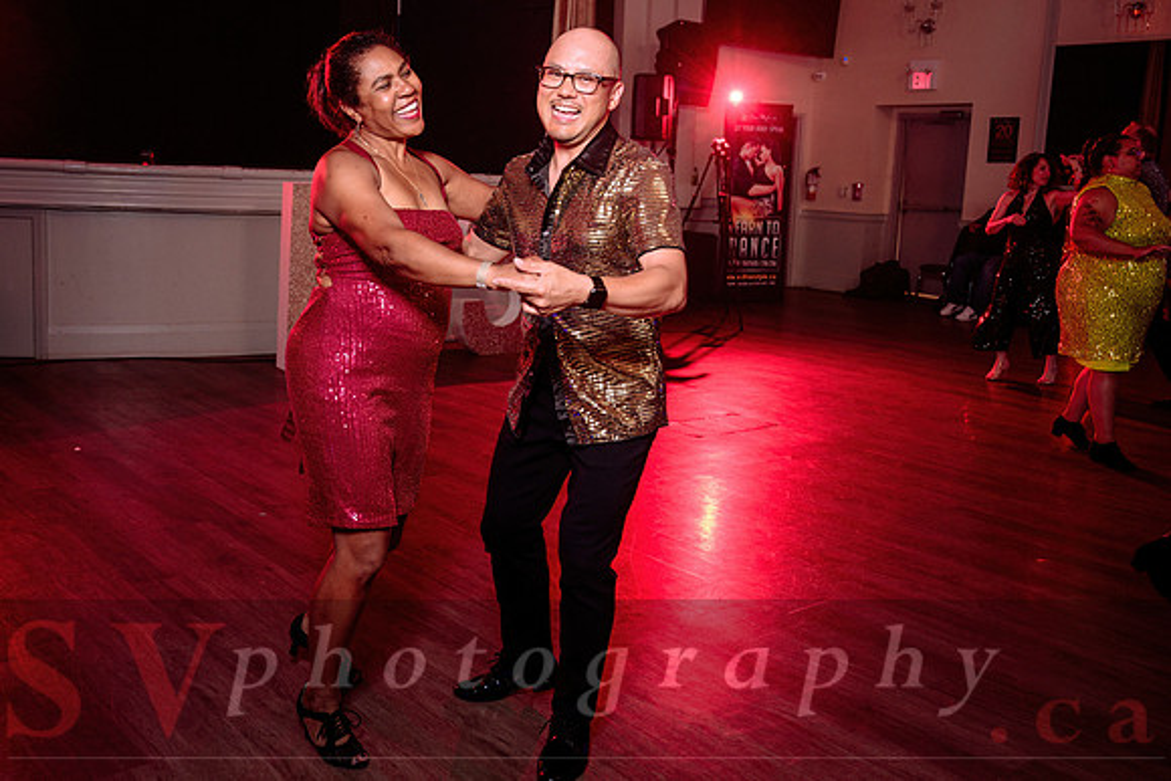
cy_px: 331
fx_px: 1124
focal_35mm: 35
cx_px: 506
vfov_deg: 38.3
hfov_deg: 54.9
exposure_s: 1/100
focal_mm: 30
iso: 800
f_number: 3.2
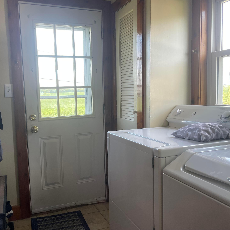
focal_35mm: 31
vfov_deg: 52.5
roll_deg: +1.8
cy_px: 114
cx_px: 98
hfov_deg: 52.3
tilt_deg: -4.7
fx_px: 233
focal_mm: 4.2
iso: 64
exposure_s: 1/121
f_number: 1.6
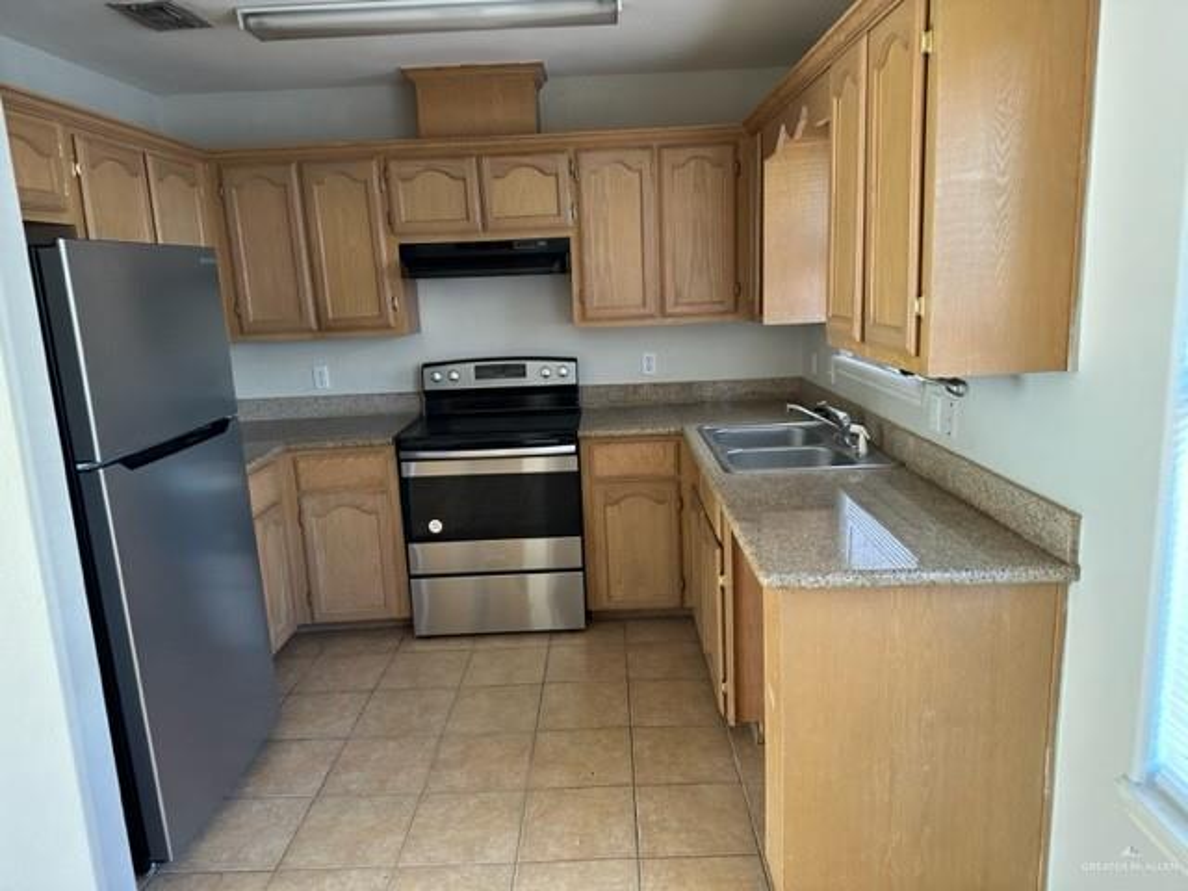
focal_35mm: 24
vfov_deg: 56.8
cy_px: 446
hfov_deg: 71.6
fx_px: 824
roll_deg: +1.3
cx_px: 594
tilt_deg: -8.7
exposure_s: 1/68
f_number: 1.78
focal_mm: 6.86
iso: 250
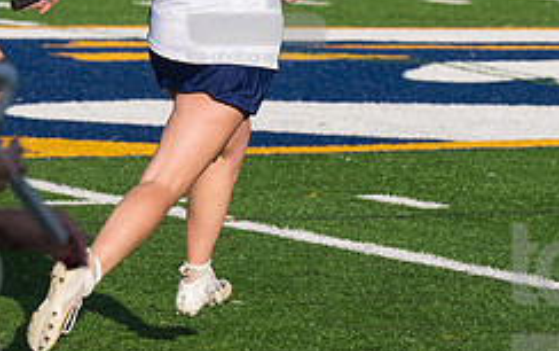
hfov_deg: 4.6
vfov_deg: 2.9
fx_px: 6892
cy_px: -16
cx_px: 257
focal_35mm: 452
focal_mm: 125
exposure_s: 1/1600
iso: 250
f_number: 5.6
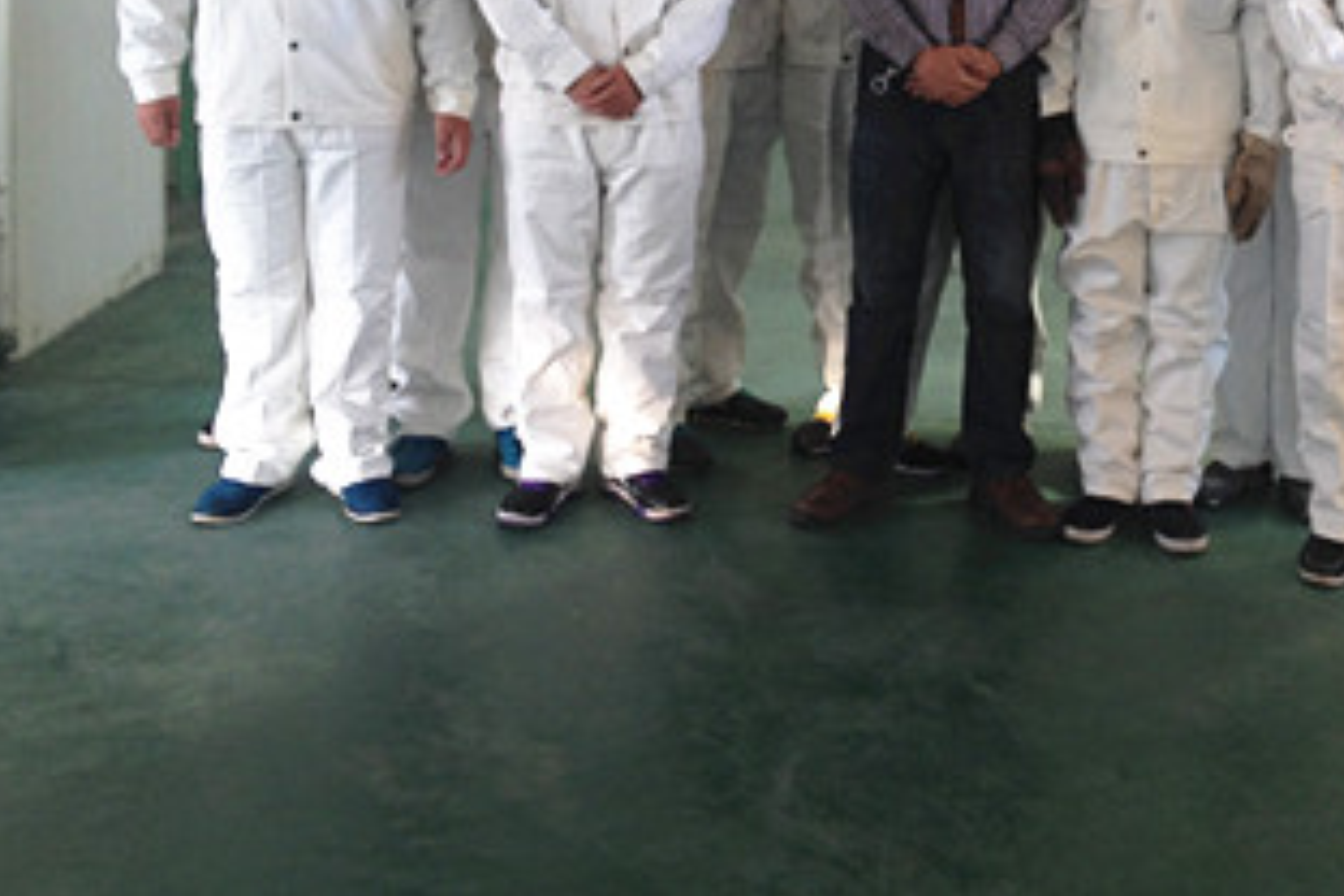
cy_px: 28
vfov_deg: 20.9
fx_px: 2352
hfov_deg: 31.4
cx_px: 978
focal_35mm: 63
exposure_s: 1/30
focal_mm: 4.28
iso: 50
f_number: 2.4
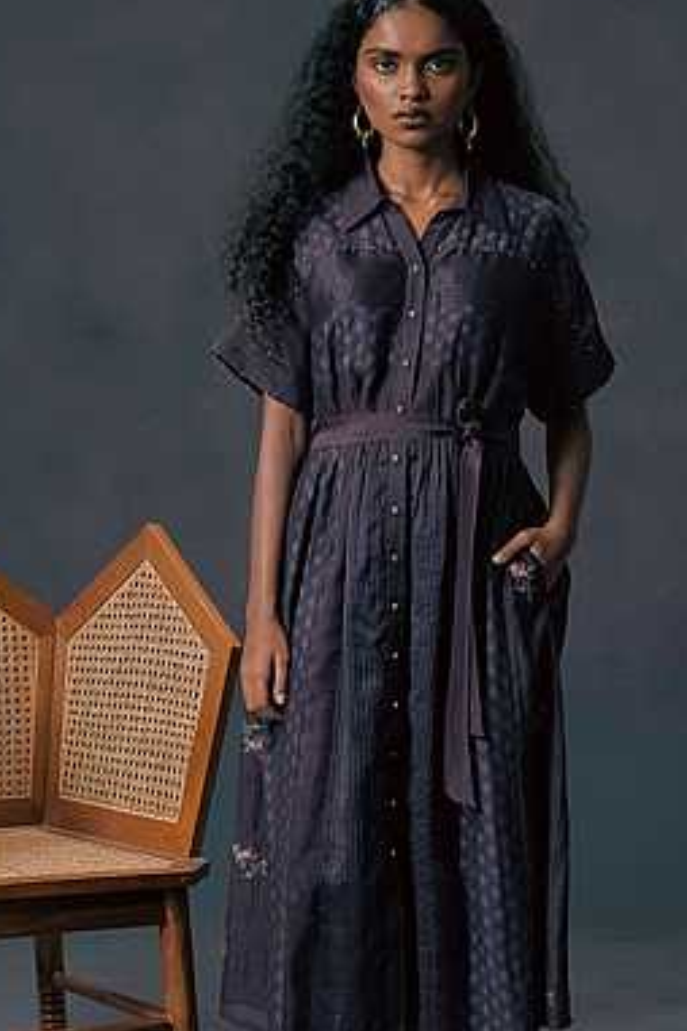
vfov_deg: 27.6
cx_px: 395
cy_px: 621
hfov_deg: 18.7
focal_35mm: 73
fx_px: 2089
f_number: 6.4
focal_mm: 35
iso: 2000
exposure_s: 1/125
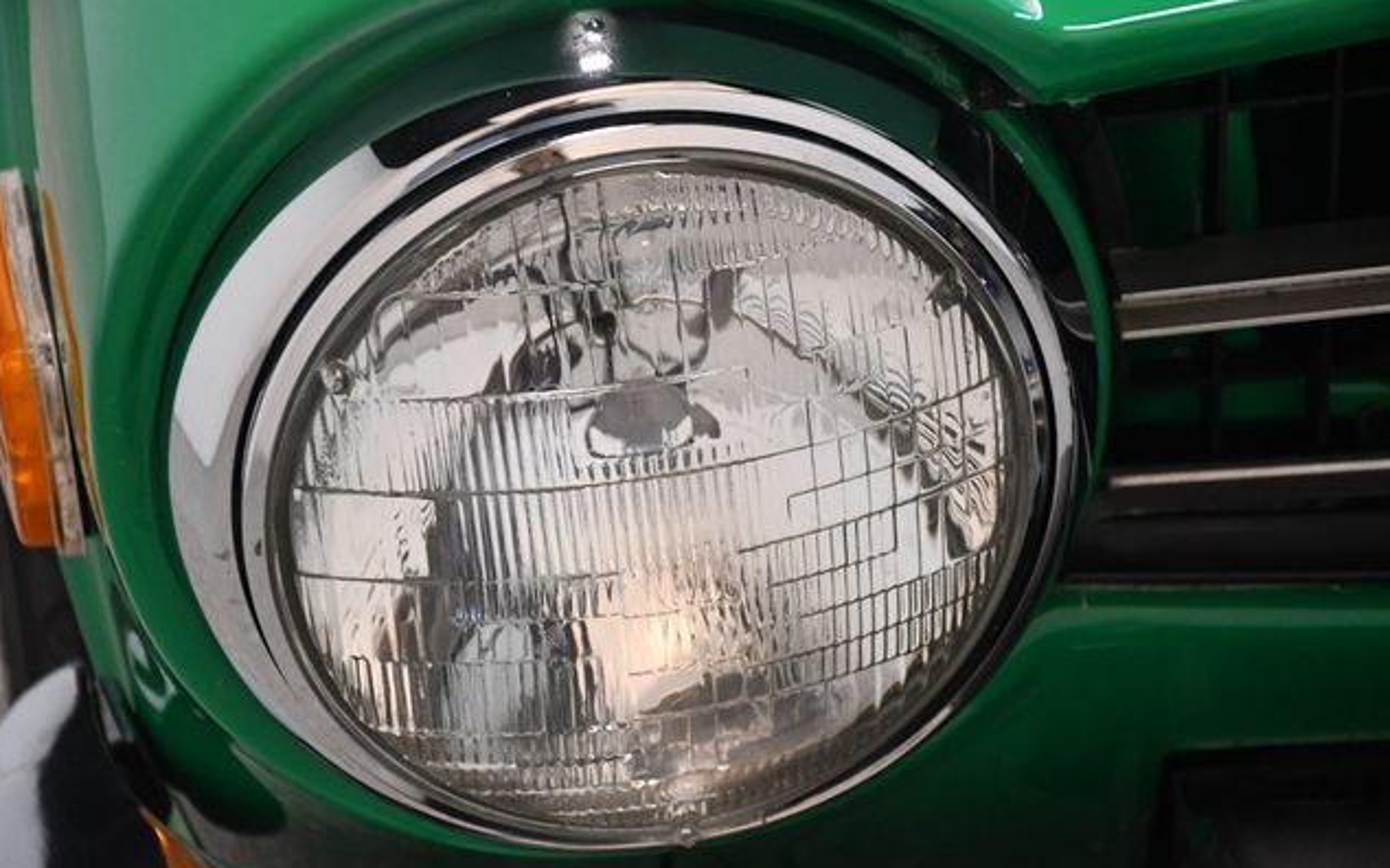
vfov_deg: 12.1
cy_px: 430
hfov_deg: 19.3
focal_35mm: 108
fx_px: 4091
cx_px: 695
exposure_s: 1/125
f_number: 5
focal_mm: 70
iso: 3200
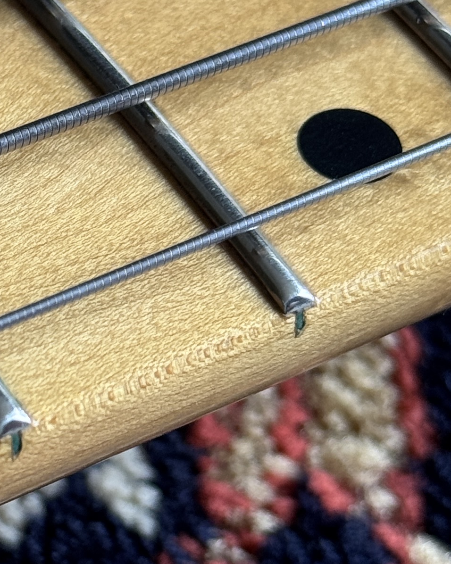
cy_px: 301
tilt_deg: -45.5
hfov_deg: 9.7
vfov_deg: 12.2
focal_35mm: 158
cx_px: -68
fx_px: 2638
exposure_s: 1/104
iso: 100
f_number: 1.78
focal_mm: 6.76
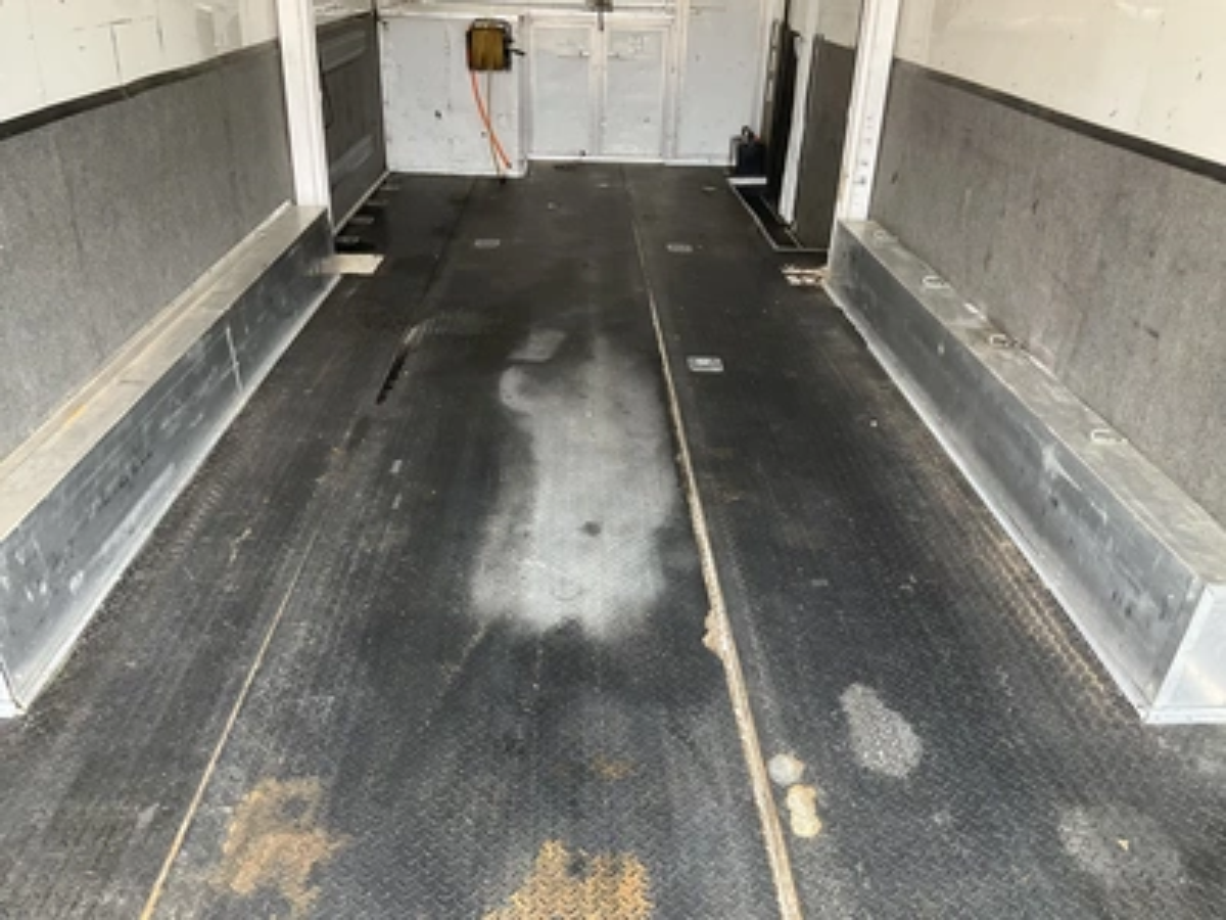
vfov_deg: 48.2
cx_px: 613
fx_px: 1027
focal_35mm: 29
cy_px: 460
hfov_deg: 61.7
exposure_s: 1/60
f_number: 1.8
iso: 50
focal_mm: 3
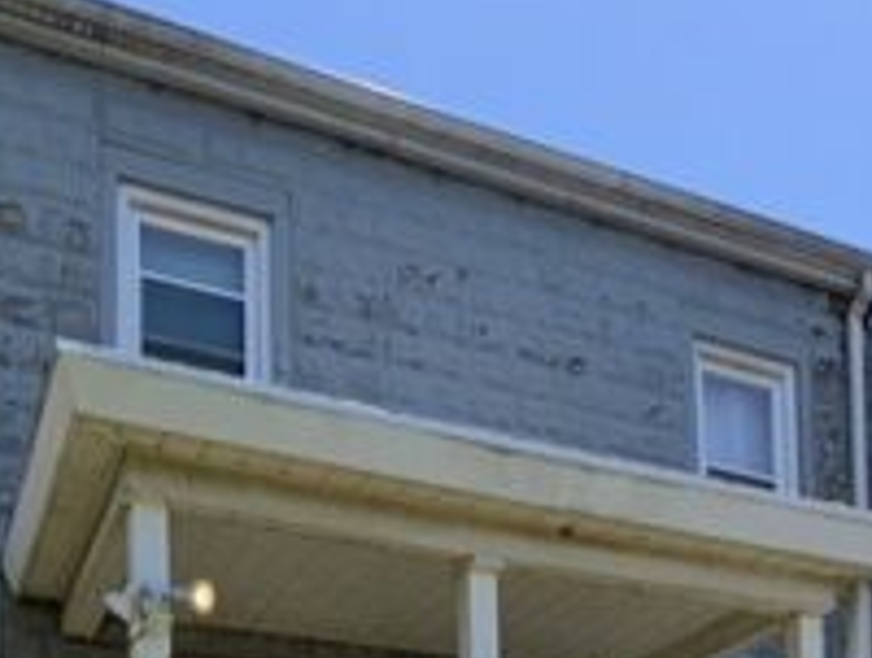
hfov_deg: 39.5
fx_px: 1212
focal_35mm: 48
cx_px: 475
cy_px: 1055
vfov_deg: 22.9
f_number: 1.7
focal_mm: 2.02
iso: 55
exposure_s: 1/2016
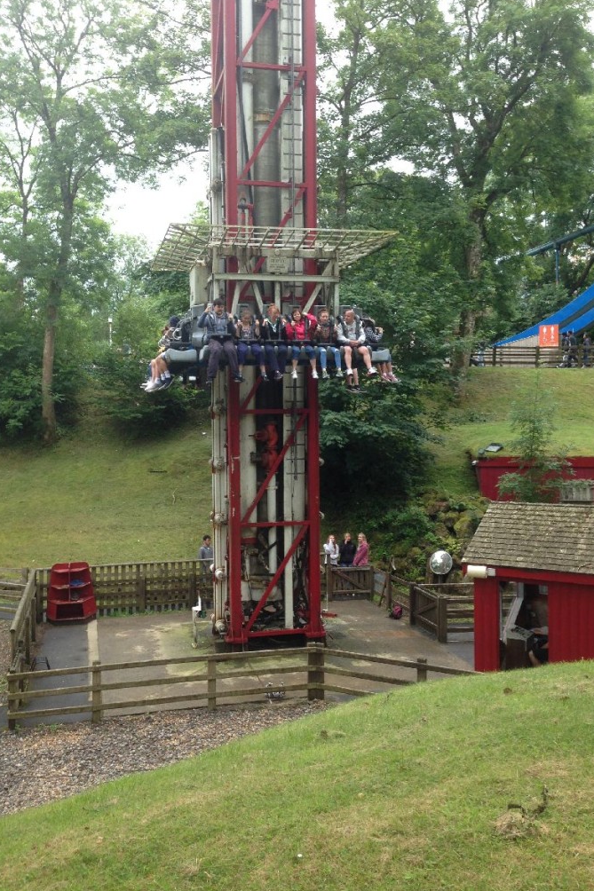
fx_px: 866
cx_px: 279
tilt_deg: -2.6
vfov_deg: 54.4
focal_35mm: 35
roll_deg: +1.6
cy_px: 440
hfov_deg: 37.8
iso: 50
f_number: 2.4
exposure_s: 1/238
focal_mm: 4.12
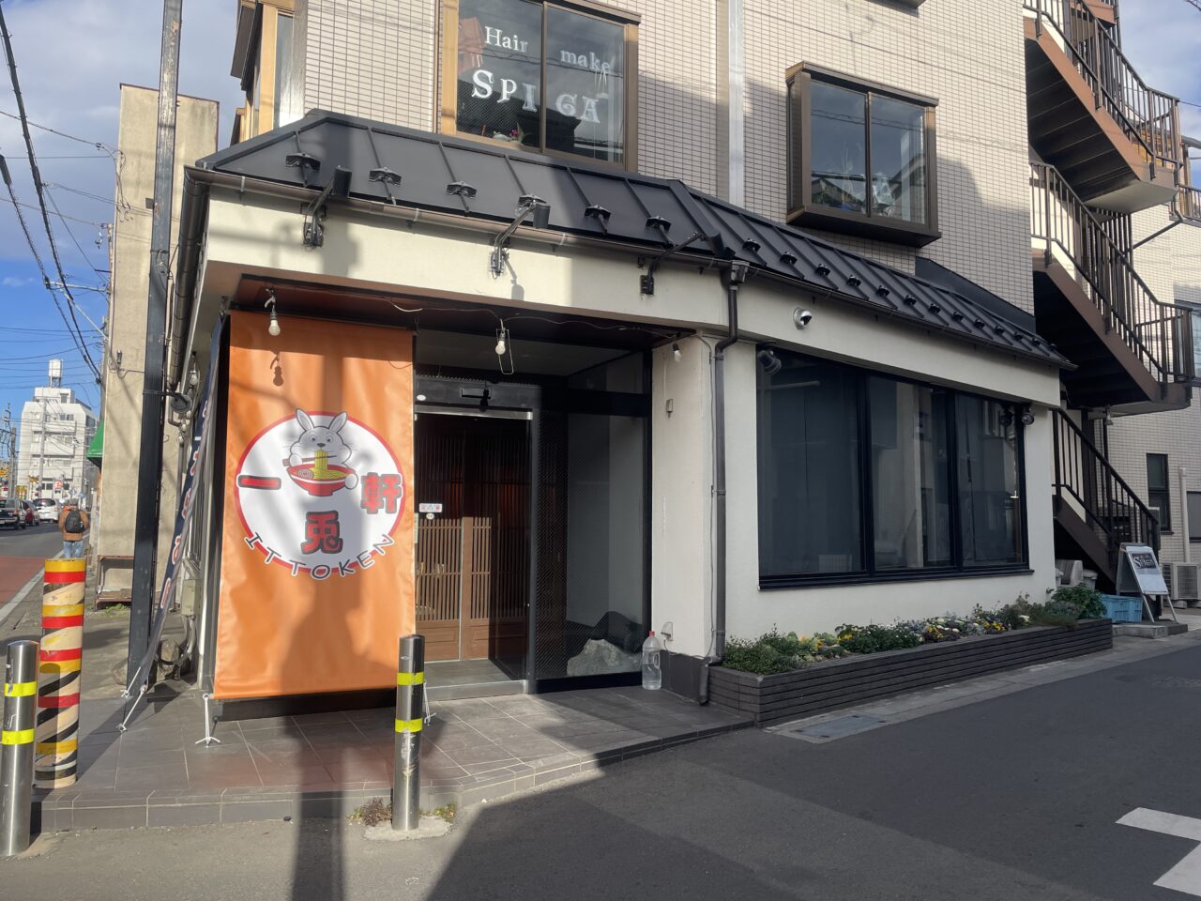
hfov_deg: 67.3
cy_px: 450
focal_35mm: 26
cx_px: 600
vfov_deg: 53.1
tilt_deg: +4.5
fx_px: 902
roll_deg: +0.4
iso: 32
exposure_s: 1/2681
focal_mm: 4.2
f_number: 1.6
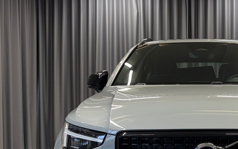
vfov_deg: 19.4
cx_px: 205
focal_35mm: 67
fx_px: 435
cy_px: 99
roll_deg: +0.2
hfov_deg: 29.6
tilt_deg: -0.8
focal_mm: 5.96
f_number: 1.6
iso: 80
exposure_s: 1/100
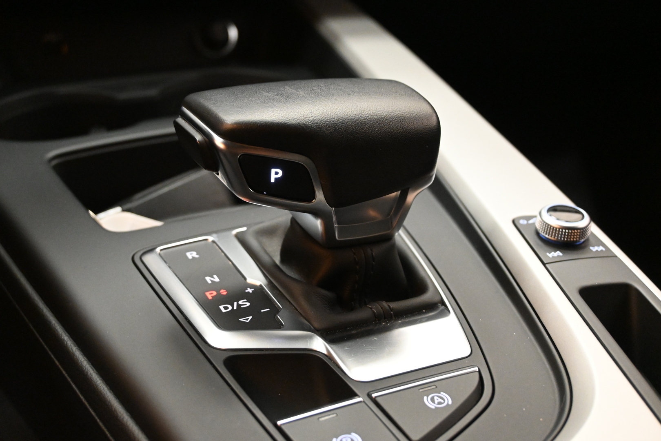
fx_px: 964
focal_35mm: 52
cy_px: 220
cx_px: 330
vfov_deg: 25.8
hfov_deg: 37.9
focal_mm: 35
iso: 5600
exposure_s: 1/60
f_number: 5.3
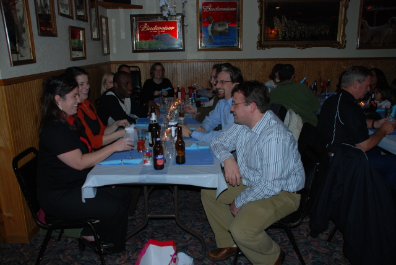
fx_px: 330
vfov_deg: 43.7
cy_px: 132
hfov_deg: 61.9
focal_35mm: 30
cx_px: 198
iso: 200
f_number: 3.8
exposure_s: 1/60
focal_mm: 20
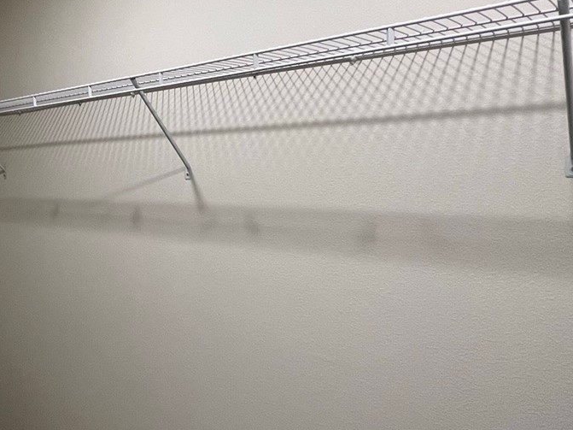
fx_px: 513
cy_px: 205
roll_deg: +0.5
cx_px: 81
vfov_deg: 45.4
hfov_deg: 52.8
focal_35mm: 31
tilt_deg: -3.7
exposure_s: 1/120
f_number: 1.8
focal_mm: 1.57
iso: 200
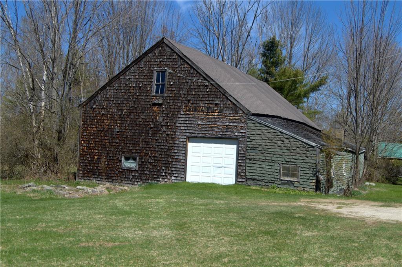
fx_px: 519
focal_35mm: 46
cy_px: 134
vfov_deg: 28.9
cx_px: 201
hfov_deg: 42.4
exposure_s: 1/320
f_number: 9
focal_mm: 31
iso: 100
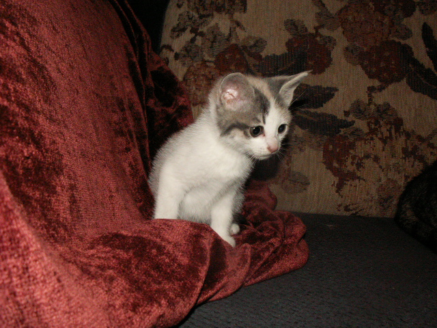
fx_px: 442
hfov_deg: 52.6
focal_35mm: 35
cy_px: 164
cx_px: 218
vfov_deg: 40.7
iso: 160
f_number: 3.2
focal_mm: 5.86
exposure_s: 1/40
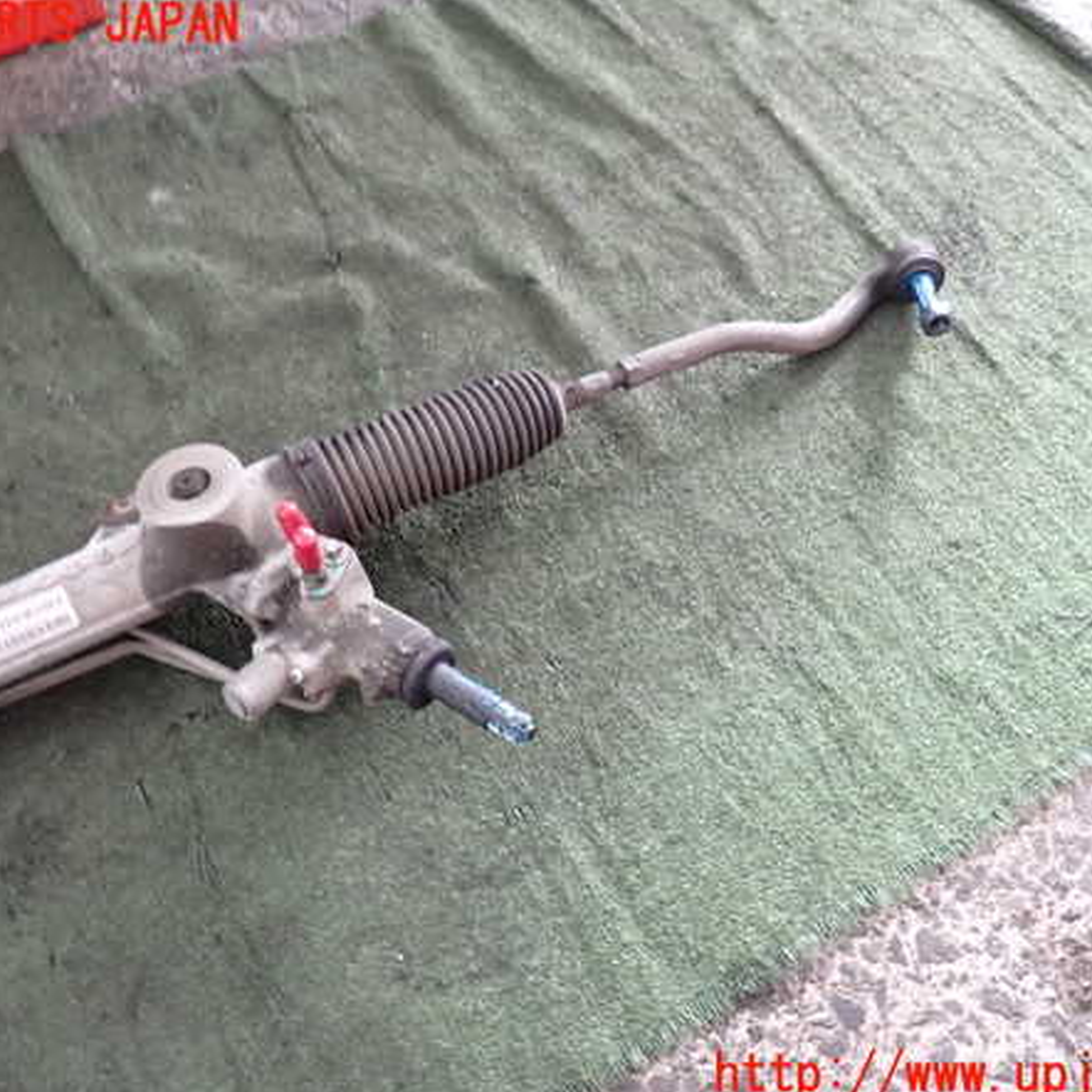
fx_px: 1071
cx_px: 531
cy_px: 551
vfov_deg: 54.0
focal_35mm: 30
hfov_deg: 54.0
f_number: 2
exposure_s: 1/30
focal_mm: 4.5
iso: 500
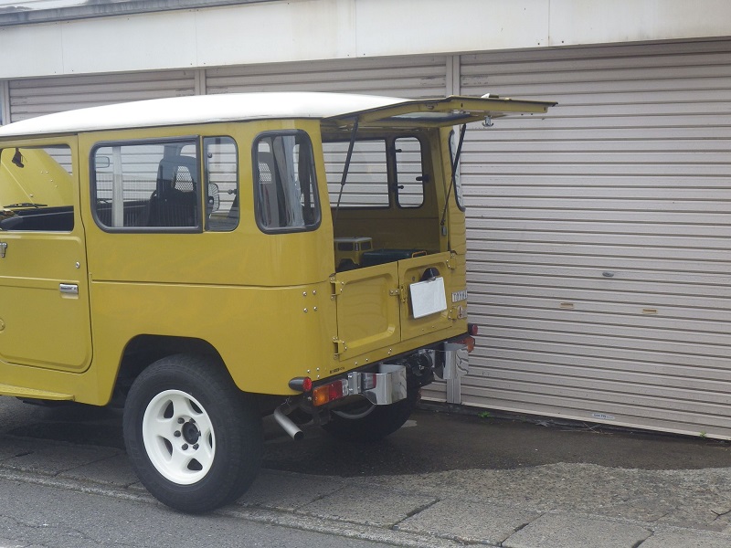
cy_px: 274
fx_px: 1077
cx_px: 366
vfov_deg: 28.6
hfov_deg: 37.5
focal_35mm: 51
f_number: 5.3
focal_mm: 9.1
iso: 125
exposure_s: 1/200
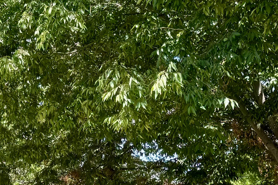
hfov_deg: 20.6
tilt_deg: -3.4
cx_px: 8
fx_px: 741
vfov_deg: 13.4
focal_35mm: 96
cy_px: 277
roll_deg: +0.7
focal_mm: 6.76
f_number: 1.78
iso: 80
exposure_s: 1/966
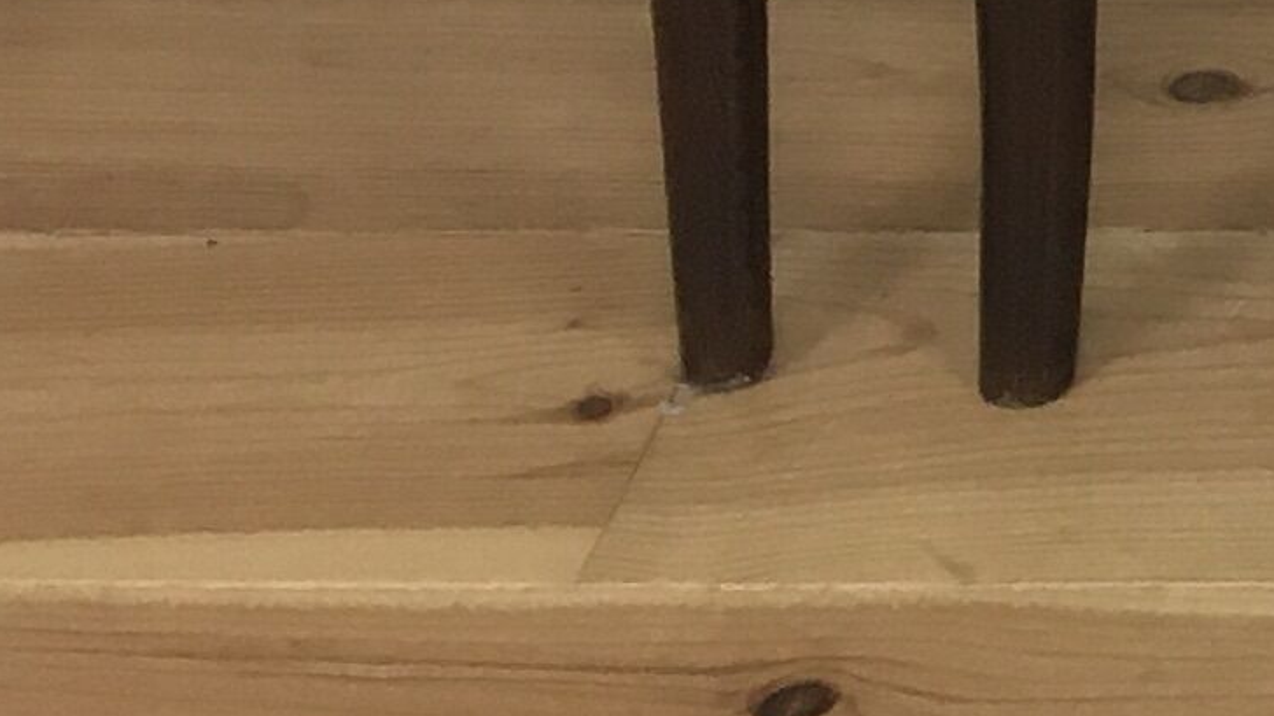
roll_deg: -0.6
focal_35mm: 175
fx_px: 5910
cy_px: -1523
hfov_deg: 11.2
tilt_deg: -14.3
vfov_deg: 6.3
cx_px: 2485
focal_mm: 4.15
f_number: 2.2
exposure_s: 1/33
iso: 32
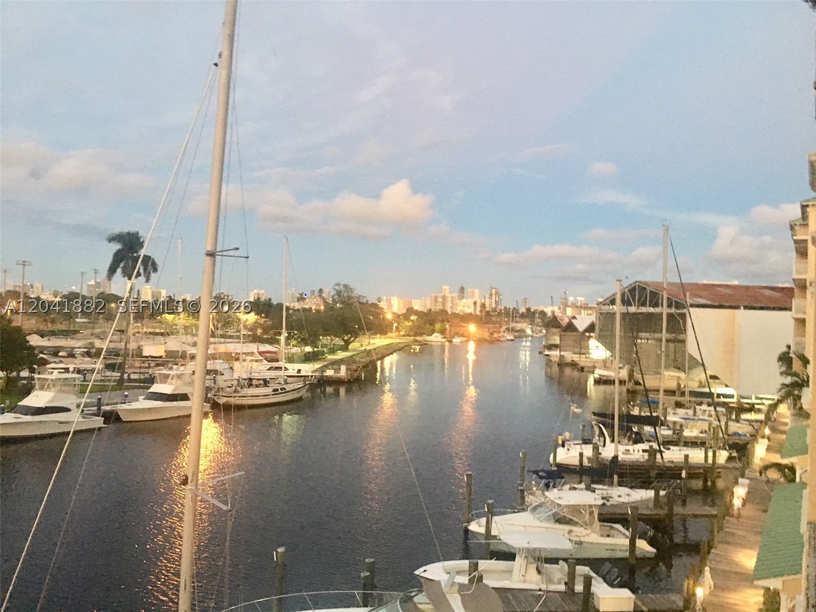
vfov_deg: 48.2
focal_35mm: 29
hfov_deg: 61.7
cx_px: 408
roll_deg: -3.1
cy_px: 306
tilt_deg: +1.8
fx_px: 684
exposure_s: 1/15
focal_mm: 4.15
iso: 500
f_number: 2.2
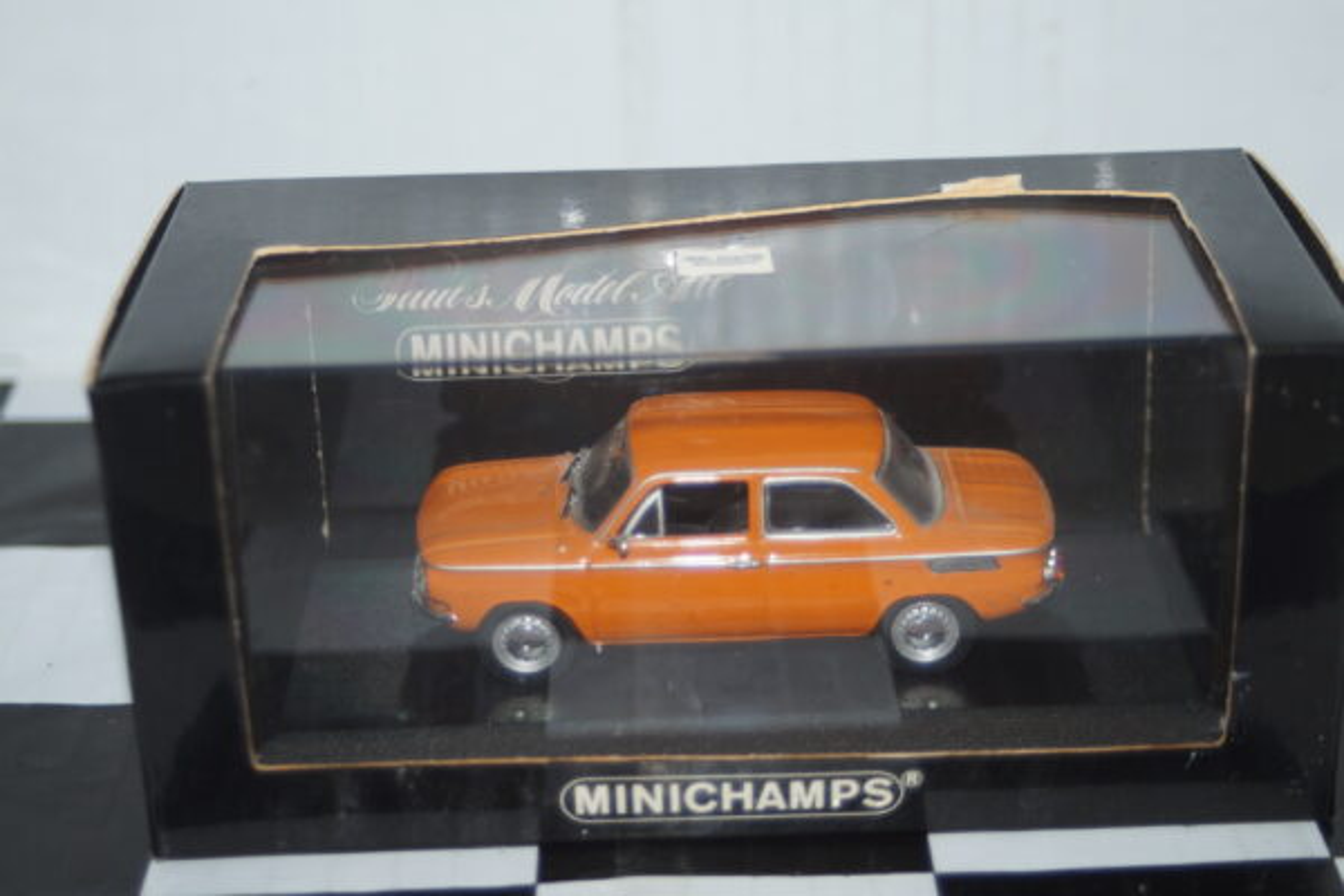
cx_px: 672
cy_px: 448
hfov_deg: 27.0
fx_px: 2800
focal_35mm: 75
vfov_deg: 18.2
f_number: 4.5
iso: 125
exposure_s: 1/100
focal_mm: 50
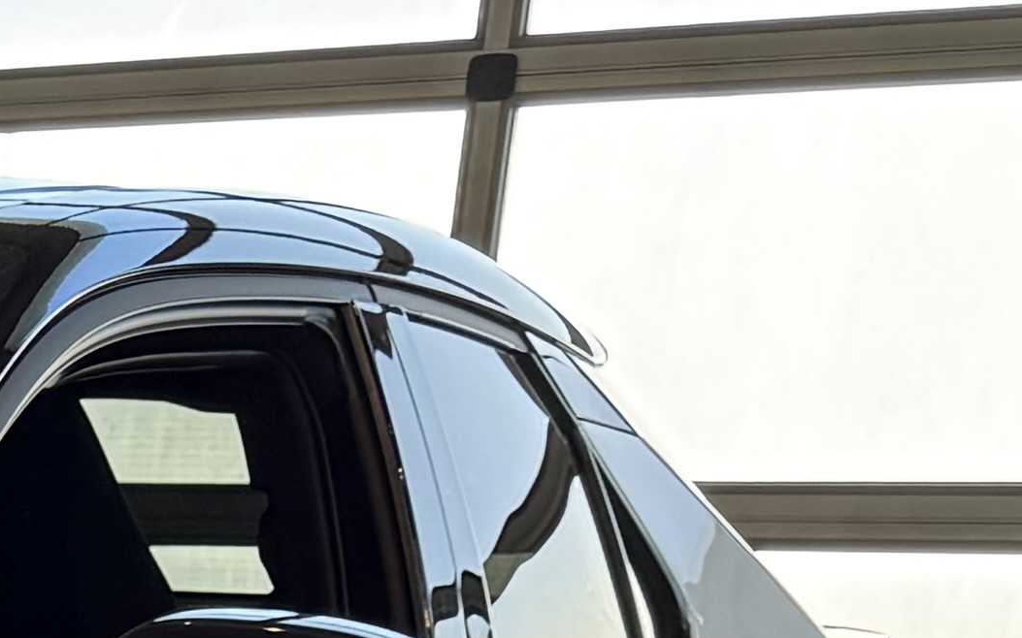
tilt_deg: -18.1
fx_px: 3843
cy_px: 1843
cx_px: -1143
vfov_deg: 8.2
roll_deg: -1.1
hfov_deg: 12.8
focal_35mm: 138
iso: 64
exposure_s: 1/135
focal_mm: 6.76
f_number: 1.78
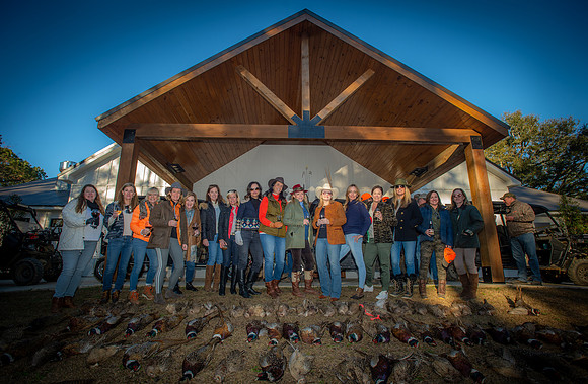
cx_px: 287
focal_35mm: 17
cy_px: 200
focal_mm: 17
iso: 160
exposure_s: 1/125
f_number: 5.6
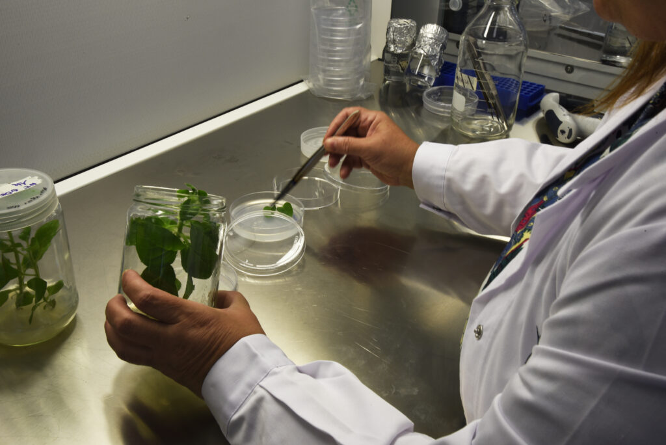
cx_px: 333
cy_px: 222
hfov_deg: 50.7
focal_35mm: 38
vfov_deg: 35.1
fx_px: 703
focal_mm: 38
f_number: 22
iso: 500
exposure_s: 1/15
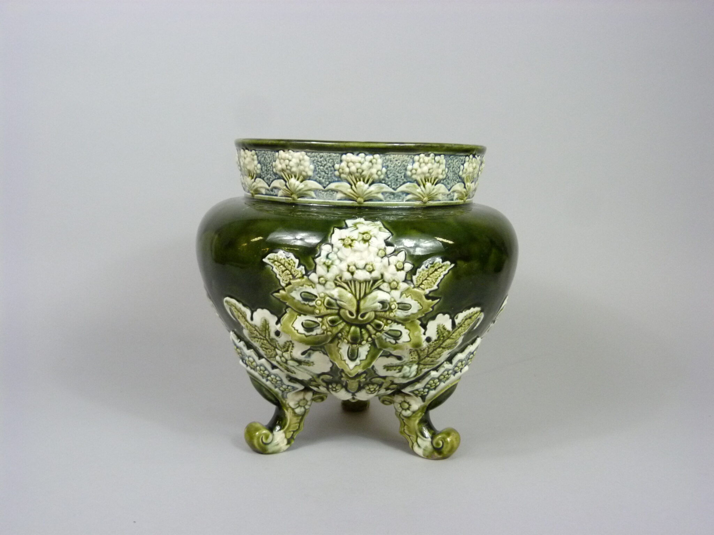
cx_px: 357
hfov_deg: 47.9
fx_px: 804
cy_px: 268
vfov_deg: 36.8
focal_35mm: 39
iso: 400
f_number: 3.1
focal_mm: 7.1
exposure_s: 1/50
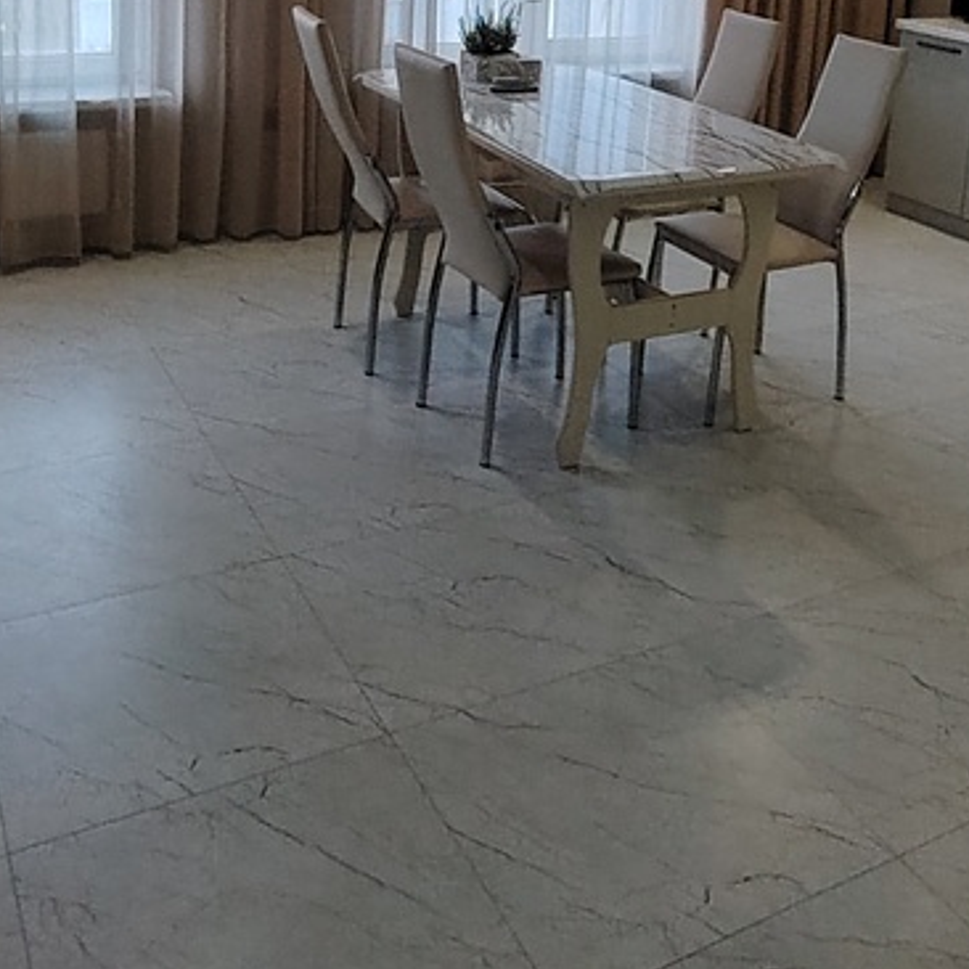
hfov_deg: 40.8
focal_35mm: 41
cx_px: 553
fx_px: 1298
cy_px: 66
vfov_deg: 37.7
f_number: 2.2
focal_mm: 1.42
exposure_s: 1/100
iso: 181
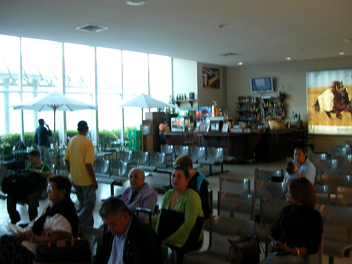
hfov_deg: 50.1
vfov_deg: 38.7
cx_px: 176
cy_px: 132
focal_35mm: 37
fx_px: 376
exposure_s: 1/36.8
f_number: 2.7
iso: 100
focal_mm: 5.6
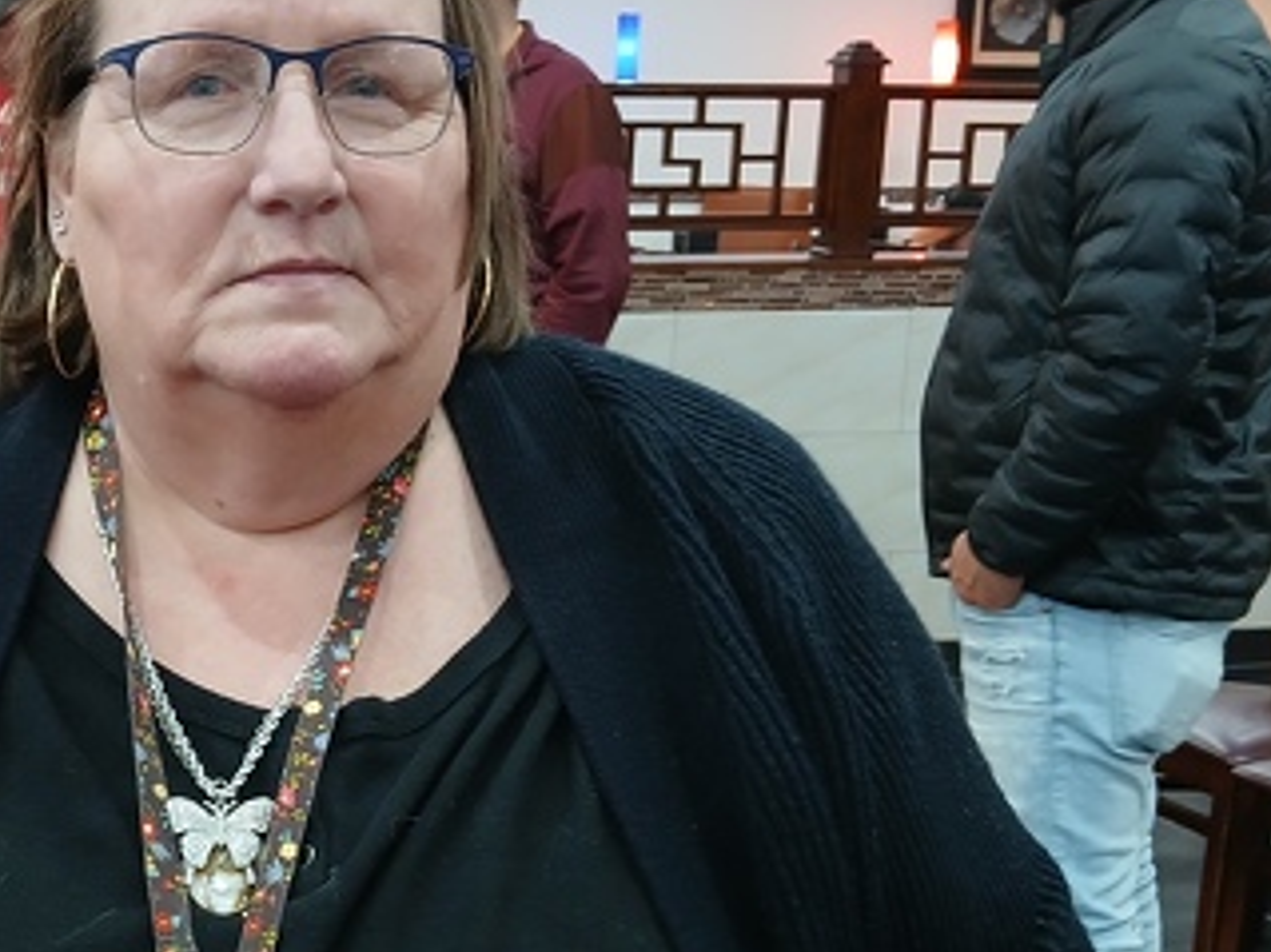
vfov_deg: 25.5
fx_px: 2092
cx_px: 243
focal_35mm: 57
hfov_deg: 32.8
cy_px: 607
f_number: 1.8
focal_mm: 3.98
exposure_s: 1/30
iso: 250
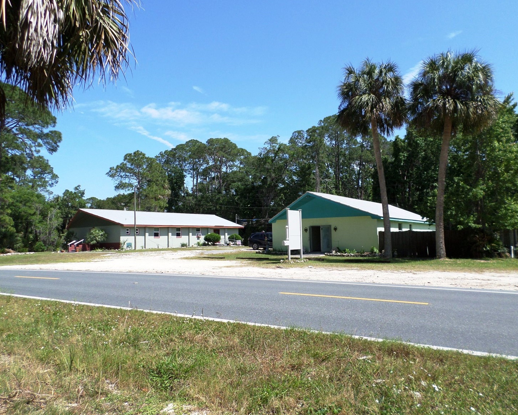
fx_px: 414
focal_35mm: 27
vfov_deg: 53.2
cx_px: 268
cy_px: 203
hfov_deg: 64.0
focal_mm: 4.5
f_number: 2.5
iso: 80
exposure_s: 1/1500
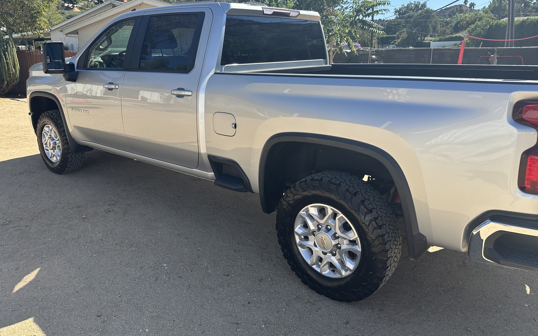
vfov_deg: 45.8
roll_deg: -1.3
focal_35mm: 27
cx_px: 256
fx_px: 396
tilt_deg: -11.1
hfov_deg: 68.4
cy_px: 135
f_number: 1.78
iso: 80
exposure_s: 1/2525
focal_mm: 6.86
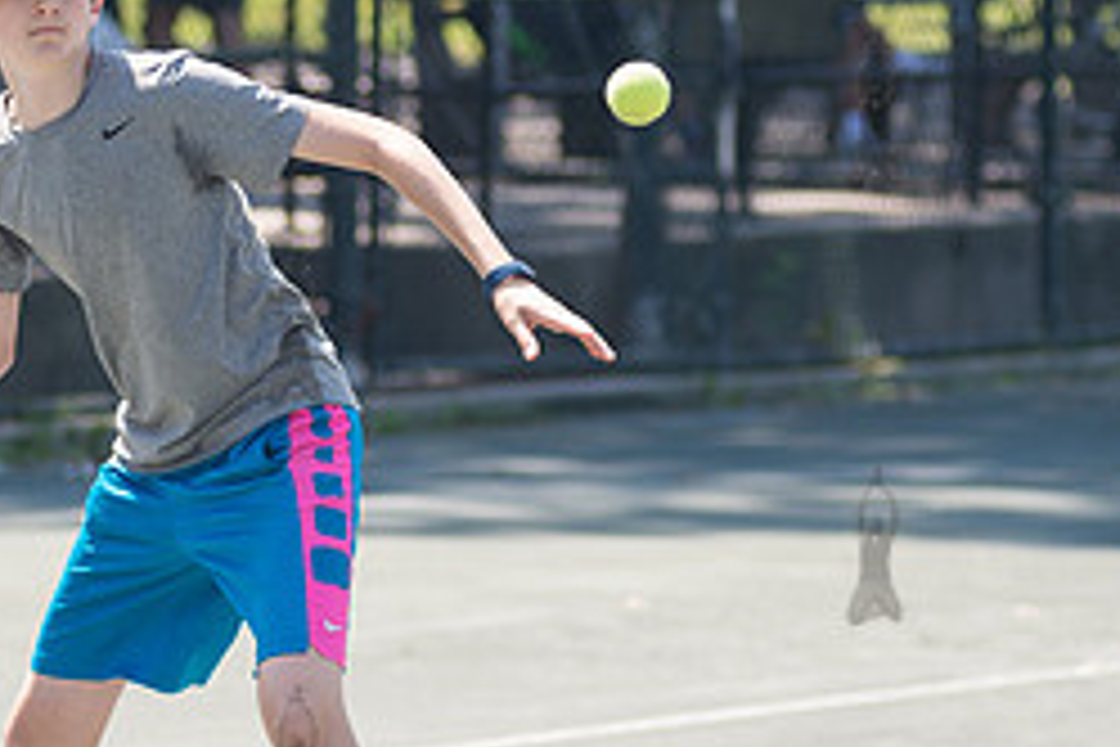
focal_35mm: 337
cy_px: 211
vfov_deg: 4.1
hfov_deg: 6.1
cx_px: 156
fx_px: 10484
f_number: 4
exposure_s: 1/500
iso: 125
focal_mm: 125
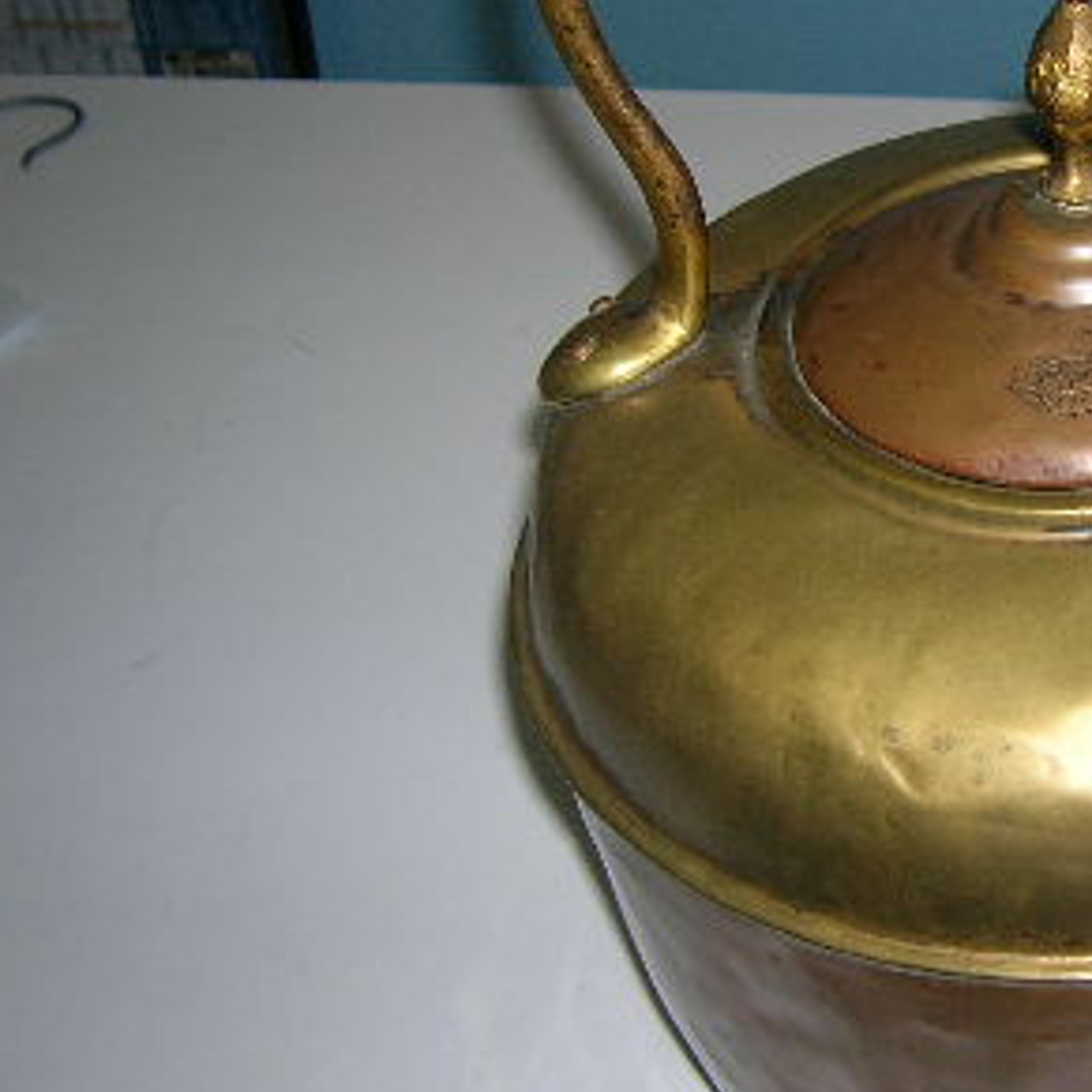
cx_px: 1156
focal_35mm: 66
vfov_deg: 26.0
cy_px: 420
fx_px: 2356
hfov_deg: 24.6
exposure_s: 1/60.1
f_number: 2.9
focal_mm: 5.7
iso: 50
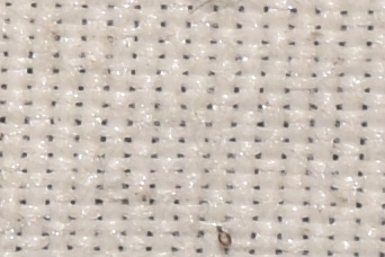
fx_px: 8416
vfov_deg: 1.7
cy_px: 103
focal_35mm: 787
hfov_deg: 2.6
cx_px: -271
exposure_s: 1/160
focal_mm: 140
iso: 125
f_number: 14
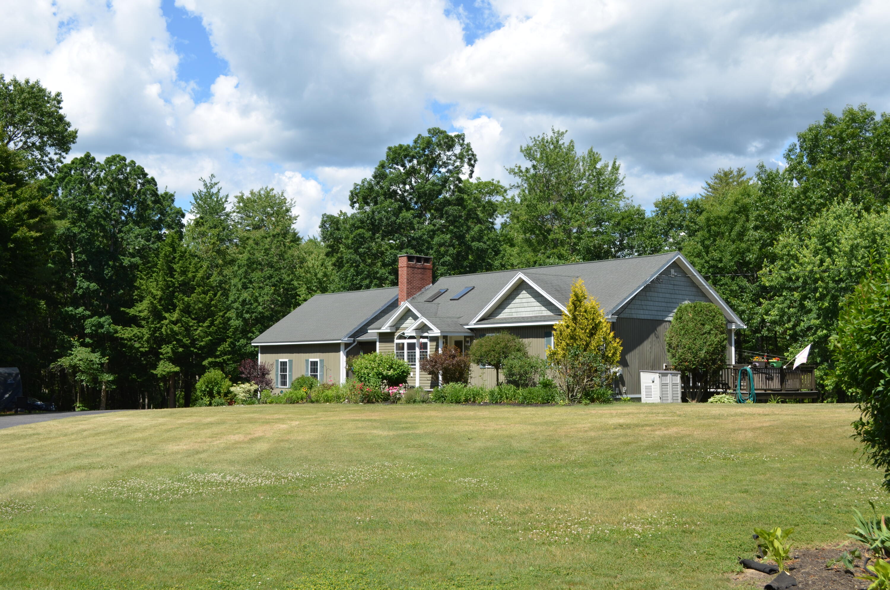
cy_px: 295
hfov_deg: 49.6
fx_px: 962
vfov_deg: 34.1
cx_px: 445
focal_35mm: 39
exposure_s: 1/250
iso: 125
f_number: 8
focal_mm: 26
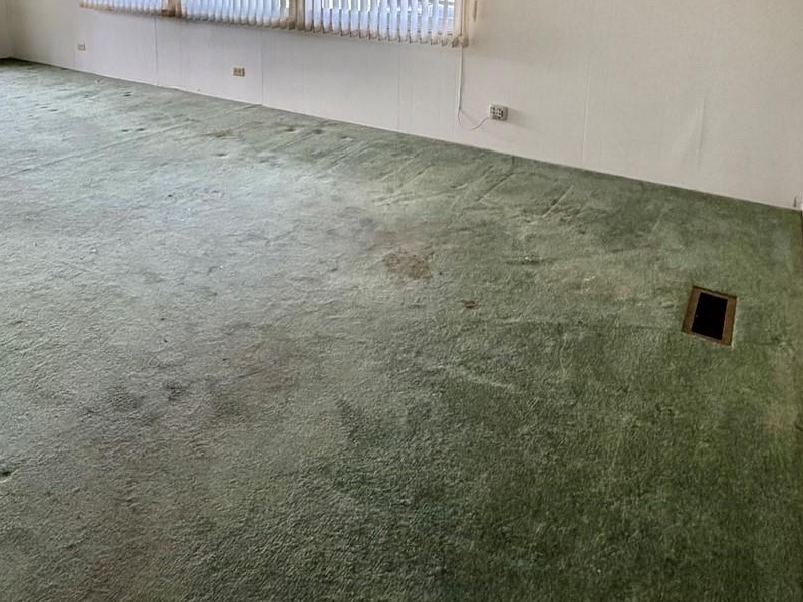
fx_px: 650
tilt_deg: -8.8
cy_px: 53
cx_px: 374
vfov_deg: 44.9
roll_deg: -0.4
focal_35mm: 28
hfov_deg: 63.4
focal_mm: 2.22
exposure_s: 1/60
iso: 250
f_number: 2.2
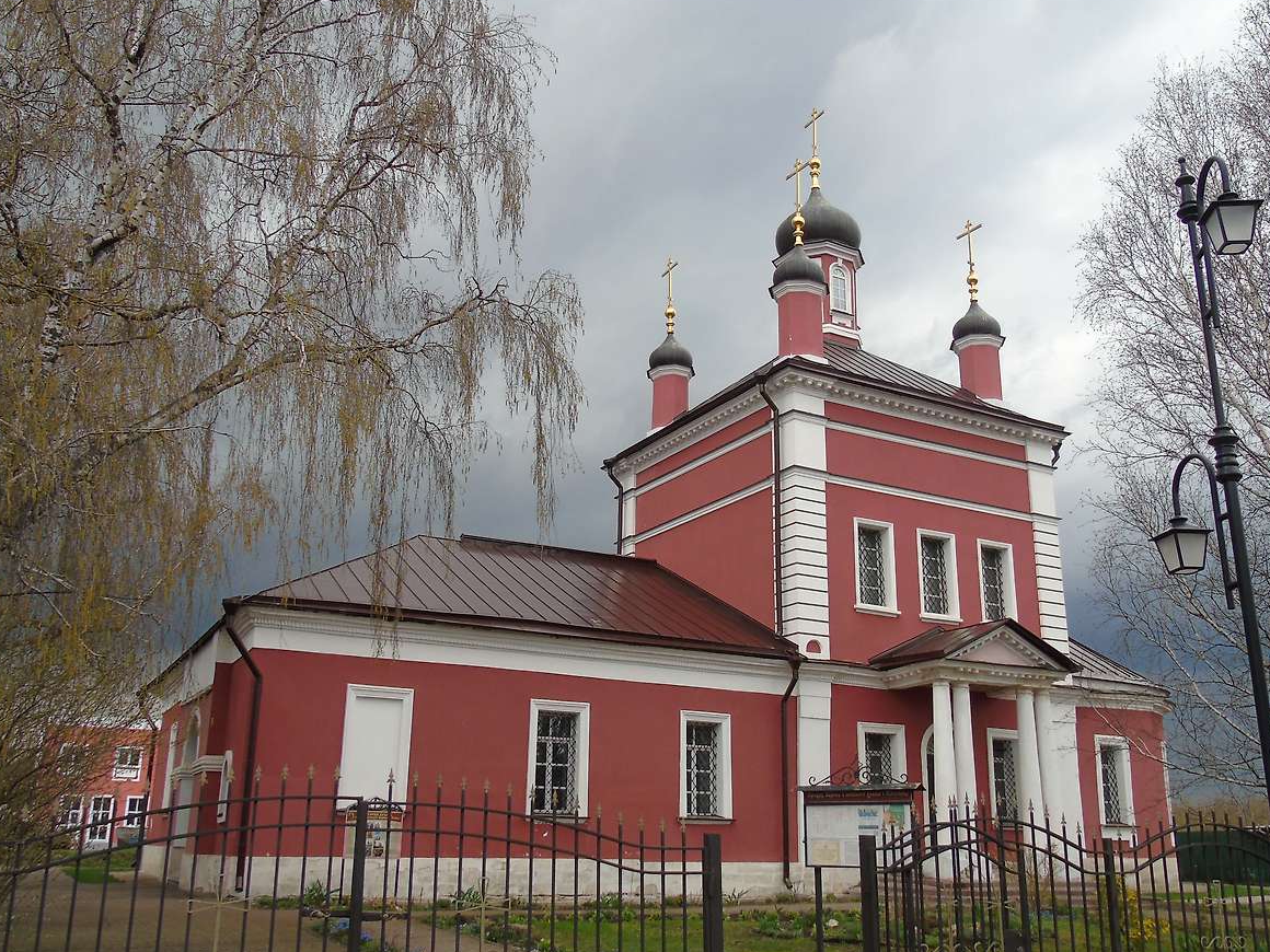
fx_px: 1101
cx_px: 646
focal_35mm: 30
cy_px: 476
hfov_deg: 60.0
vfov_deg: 46.8
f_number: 3.6
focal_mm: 5.2
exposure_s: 1/400
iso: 80
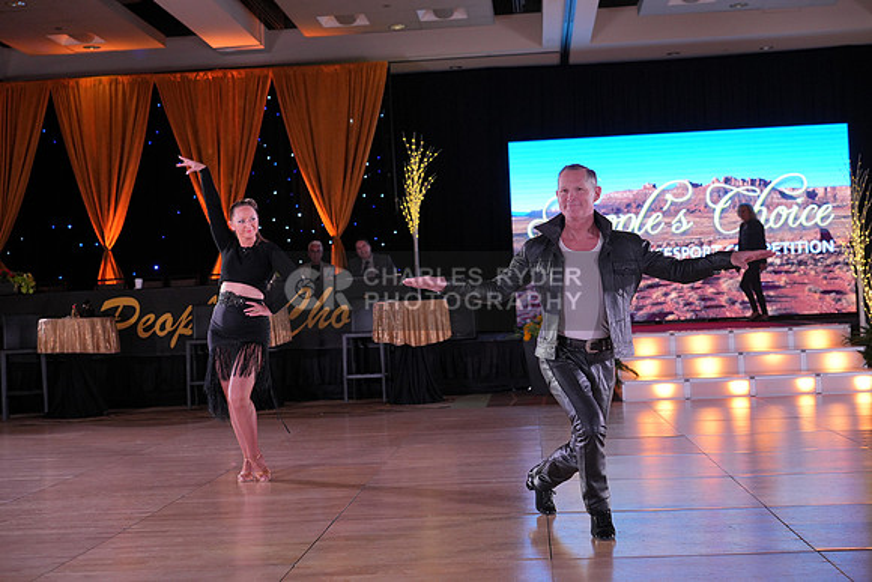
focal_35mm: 50
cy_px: 291
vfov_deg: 27.0
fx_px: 1211
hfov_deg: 39.6
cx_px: 436
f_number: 4
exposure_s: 1/400
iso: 1250
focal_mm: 50
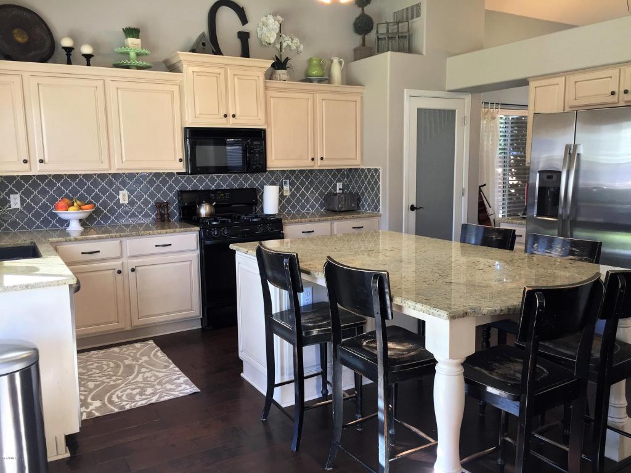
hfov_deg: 61.7
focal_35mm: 29
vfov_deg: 48.2
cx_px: 316
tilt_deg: -7.0
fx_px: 529
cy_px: 236
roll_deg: -0.6
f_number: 2.2
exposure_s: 1/30
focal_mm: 4.15
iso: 64
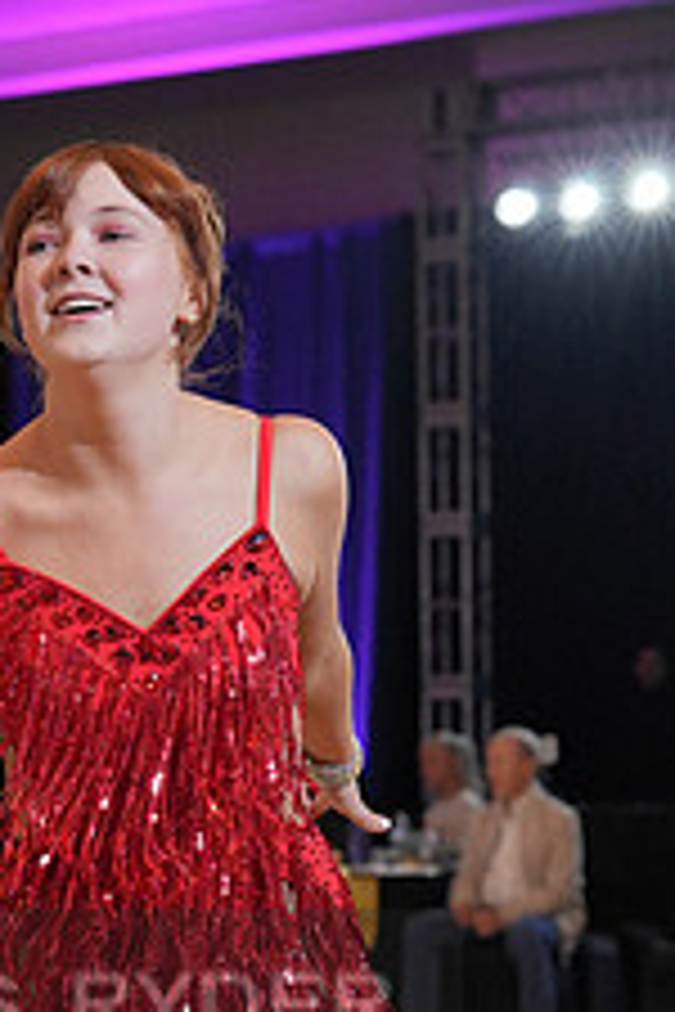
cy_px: 1061
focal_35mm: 129
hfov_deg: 10.4
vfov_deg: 15.5
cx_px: -155
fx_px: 3628
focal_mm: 50
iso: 1600
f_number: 3.5
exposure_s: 1/500
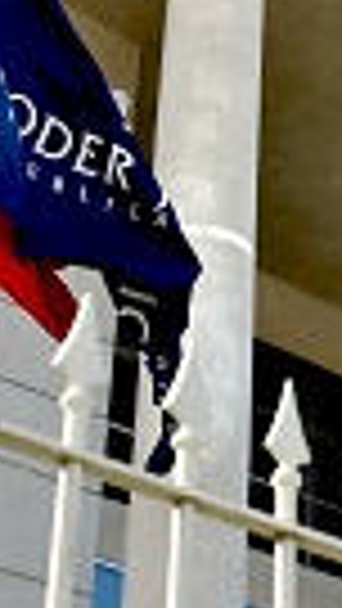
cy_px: 56
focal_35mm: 97
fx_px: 1563
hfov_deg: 12.2
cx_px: 400
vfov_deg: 21.5
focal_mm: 20
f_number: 4.5
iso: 400
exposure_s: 1/1000
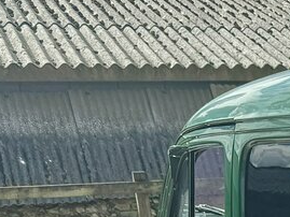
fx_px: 897
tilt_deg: -17.1
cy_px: 472
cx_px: 624
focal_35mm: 107
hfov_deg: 14.4
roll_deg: +1.7
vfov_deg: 11.9
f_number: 1.78
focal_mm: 6.76
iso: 80
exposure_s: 1/898
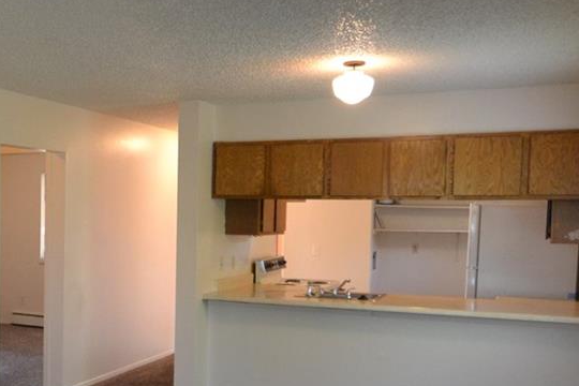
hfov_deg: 41.2
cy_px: 256
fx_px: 724
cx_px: 92
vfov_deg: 29.7
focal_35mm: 45
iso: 1000
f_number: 3.5
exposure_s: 1/60
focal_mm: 10
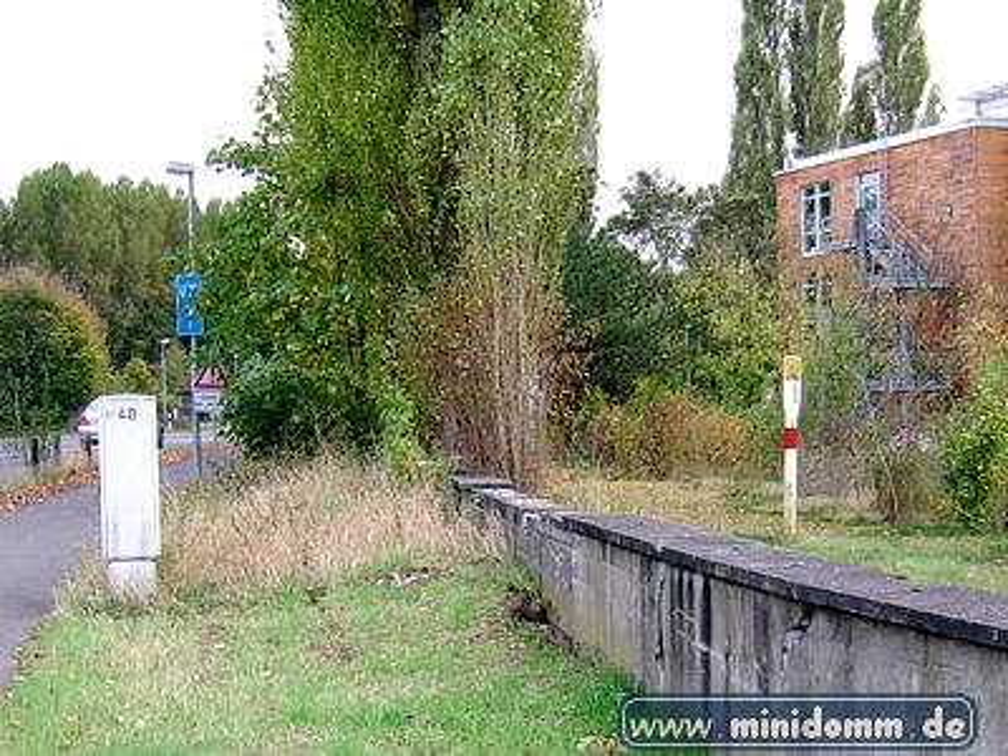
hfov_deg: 52.6
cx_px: 504
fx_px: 1019
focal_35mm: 35
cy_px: 378
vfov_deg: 40.7
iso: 100
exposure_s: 1/92
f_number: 2.8
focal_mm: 5.95
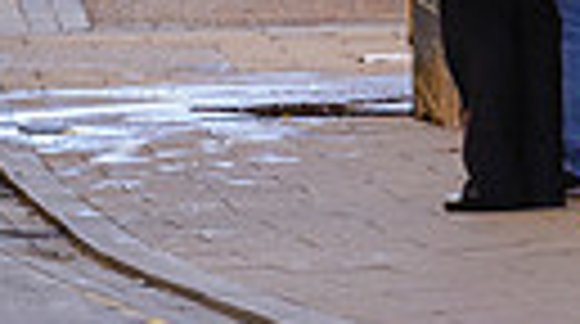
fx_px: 12787
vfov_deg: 1.4
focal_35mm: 833
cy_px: -518
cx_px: -607
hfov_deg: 2.6
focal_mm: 175
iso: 800
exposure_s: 1/500
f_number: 4.5
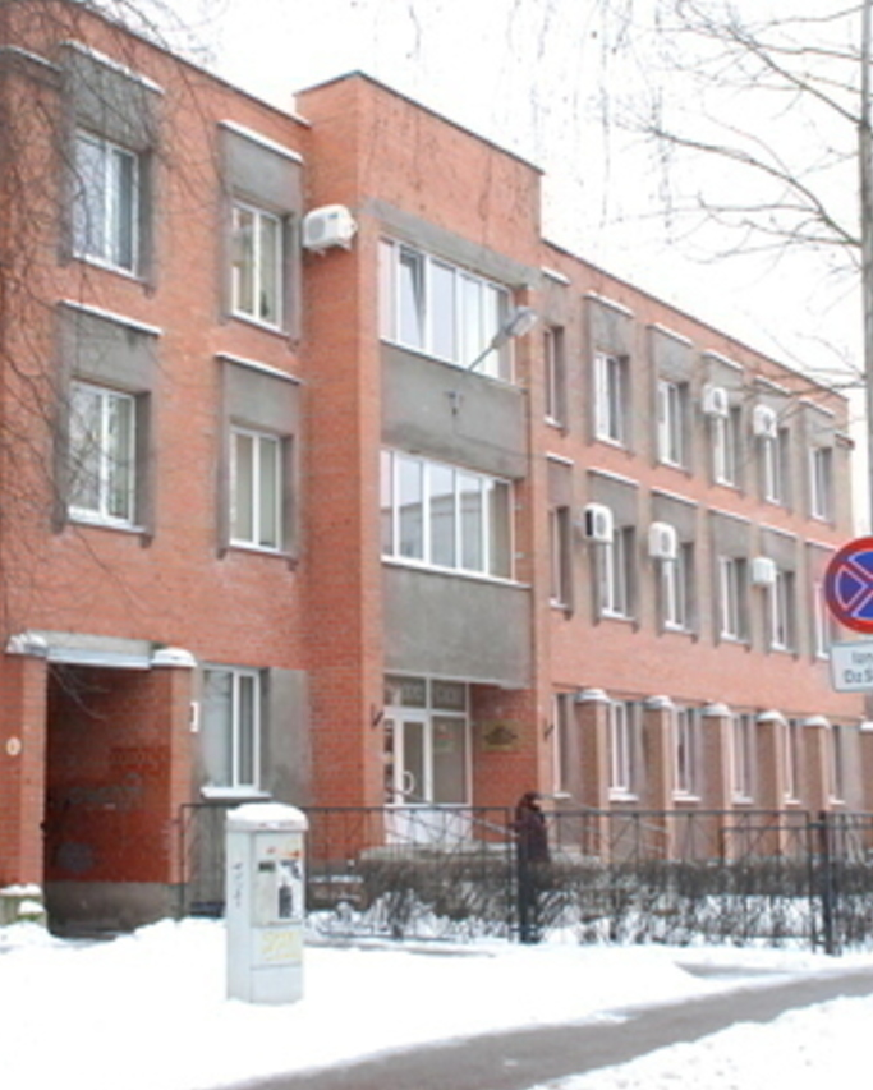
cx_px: 289
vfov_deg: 34.1
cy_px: 547
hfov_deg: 27.5
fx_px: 1775
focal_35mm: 55
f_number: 4
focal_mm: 26
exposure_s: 1/90
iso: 1000
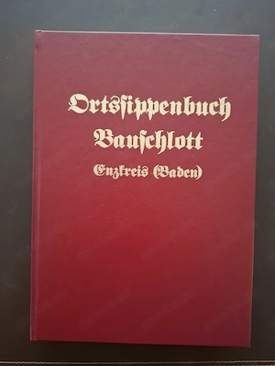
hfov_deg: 58.9
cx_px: 138
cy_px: 183
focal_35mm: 23
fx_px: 244
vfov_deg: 73.9
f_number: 1.8
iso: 800
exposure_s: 1/25
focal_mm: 5.54
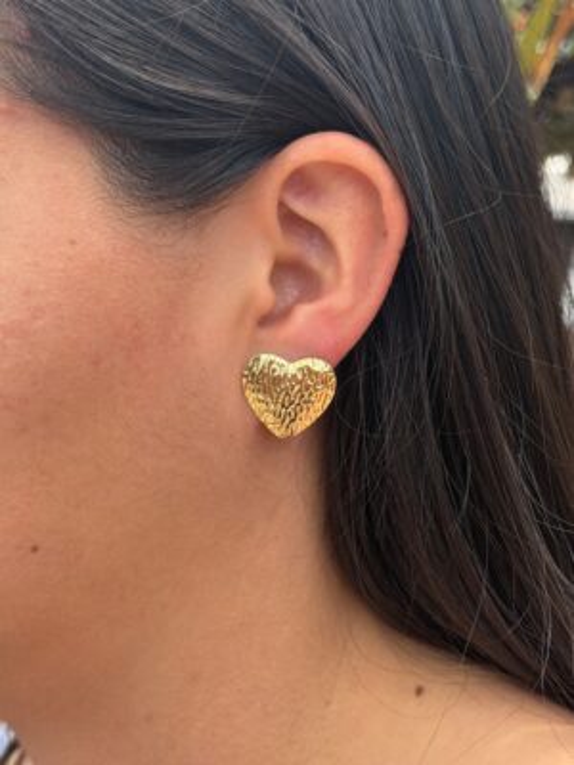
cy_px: 382
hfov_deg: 30.3
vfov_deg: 39.7
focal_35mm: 48
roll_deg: -0.2
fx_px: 1061
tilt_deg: -4.1
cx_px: 287
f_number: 1.78
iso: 64
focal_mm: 6.76
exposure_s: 1/962
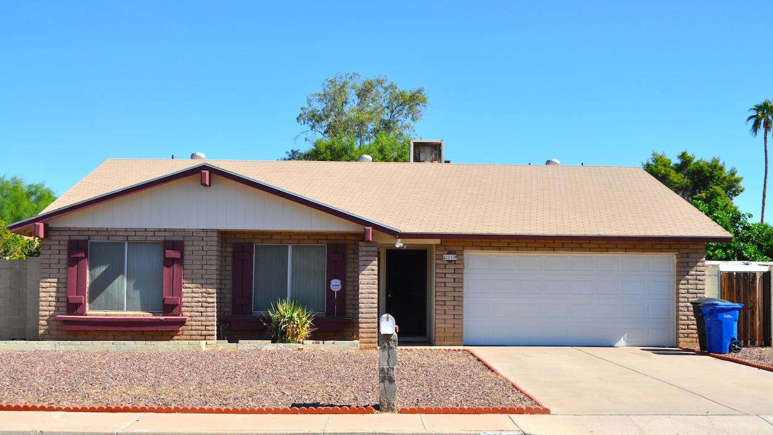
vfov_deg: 24.9
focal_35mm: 48
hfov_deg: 42.9
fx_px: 984
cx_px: 385
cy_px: 243
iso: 200
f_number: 10
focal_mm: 30
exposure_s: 1/400
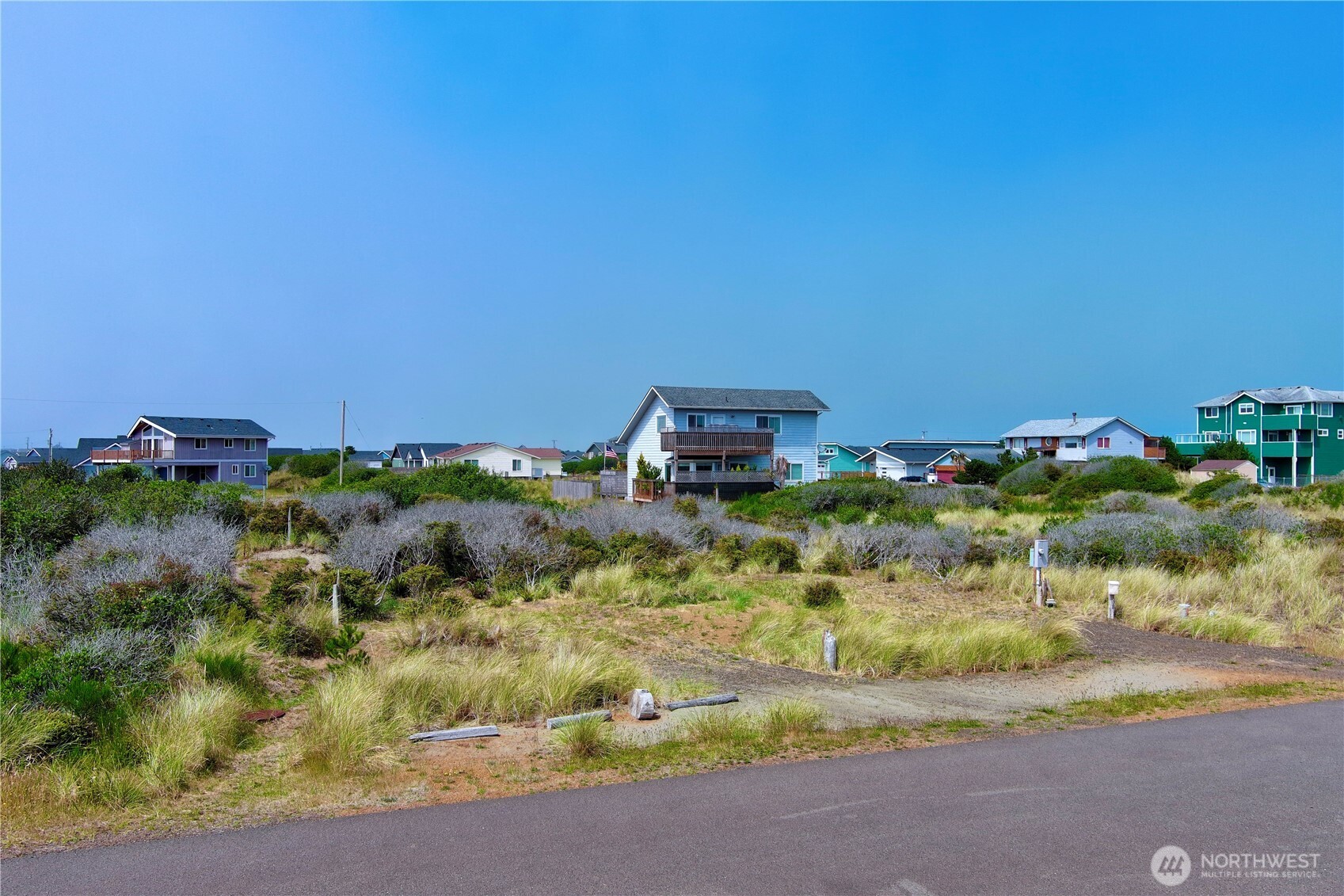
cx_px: 672
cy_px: 448
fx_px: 1082
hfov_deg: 63.7
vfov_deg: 45.0
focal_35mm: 29
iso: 100
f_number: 2.8
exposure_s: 1/1701
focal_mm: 10.57
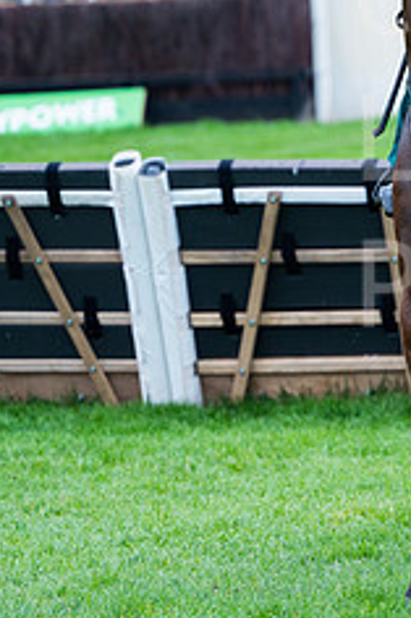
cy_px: 162
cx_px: 702
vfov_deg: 5.1
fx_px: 6962
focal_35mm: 406
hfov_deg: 3.4
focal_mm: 165
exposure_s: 1/1000
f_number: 4
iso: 640
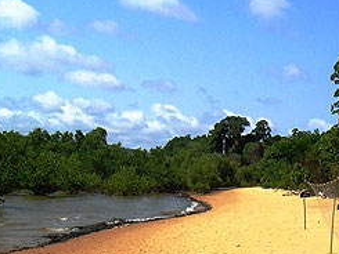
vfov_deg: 21.5
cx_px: 184
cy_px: 174
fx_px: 666
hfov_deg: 28.5
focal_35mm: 68
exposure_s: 1/250
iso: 50
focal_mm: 5.7
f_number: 6.7
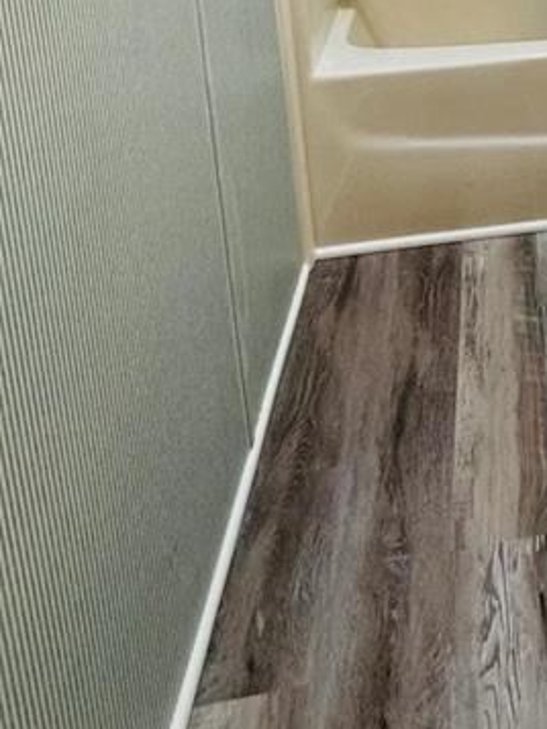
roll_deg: +0.7
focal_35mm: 47
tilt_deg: -11.3
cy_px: -184
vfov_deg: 32.2
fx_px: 990
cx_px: 688
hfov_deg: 26.7
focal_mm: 2.22
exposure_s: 1/60
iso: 250
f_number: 2.2
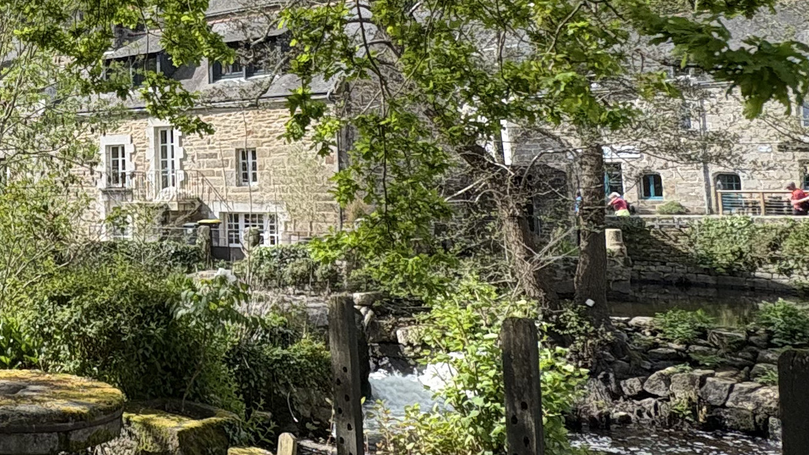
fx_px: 987
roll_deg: +0.2
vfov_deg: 25.5
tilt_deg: +7.1
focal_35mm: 46
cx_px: -46
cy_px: 94
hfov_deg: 38.2
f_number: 2.2
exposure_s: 1/993
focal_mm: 2.22
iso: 50
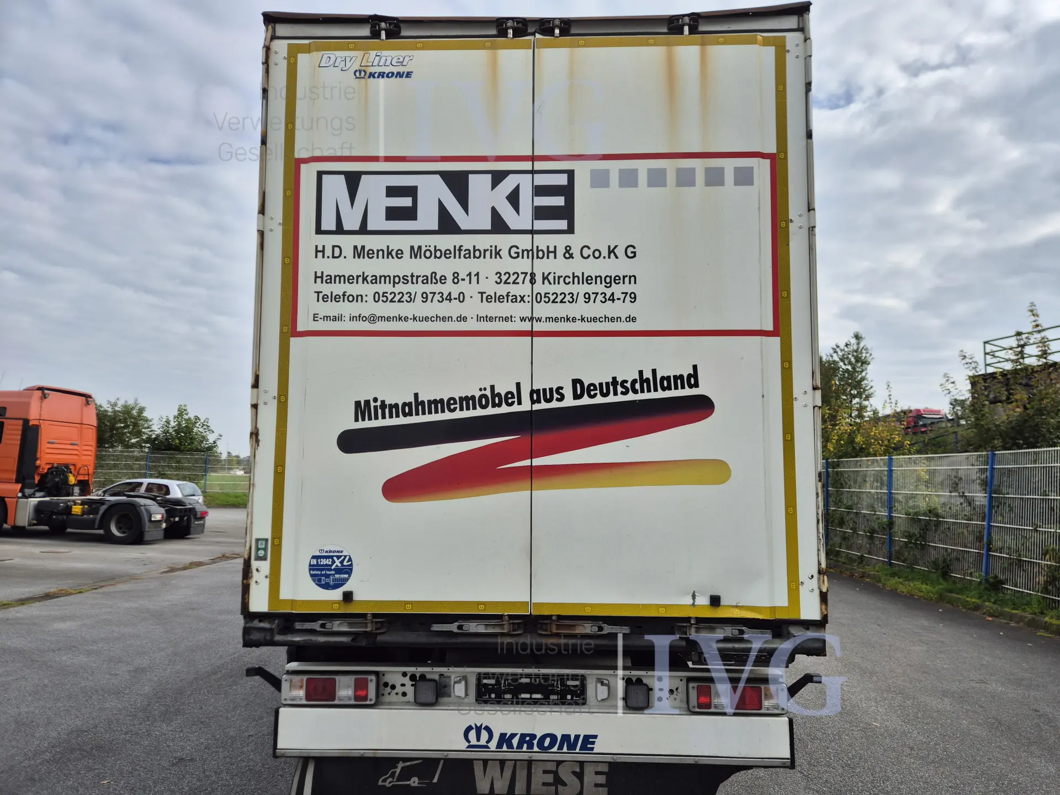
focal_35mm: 23
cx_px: 530
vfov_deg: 58.9
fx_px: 704
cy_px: 398
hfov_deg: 73.9
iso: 25
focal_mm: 5.4
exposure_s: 1/1688
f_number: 1.8
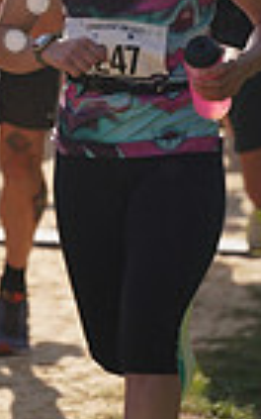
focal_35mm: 440
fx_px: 5013
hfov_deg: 3.0
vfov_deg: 4.8
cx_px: -271
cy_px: -160
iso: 200
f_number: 4
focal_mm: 105
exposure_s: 1/1600
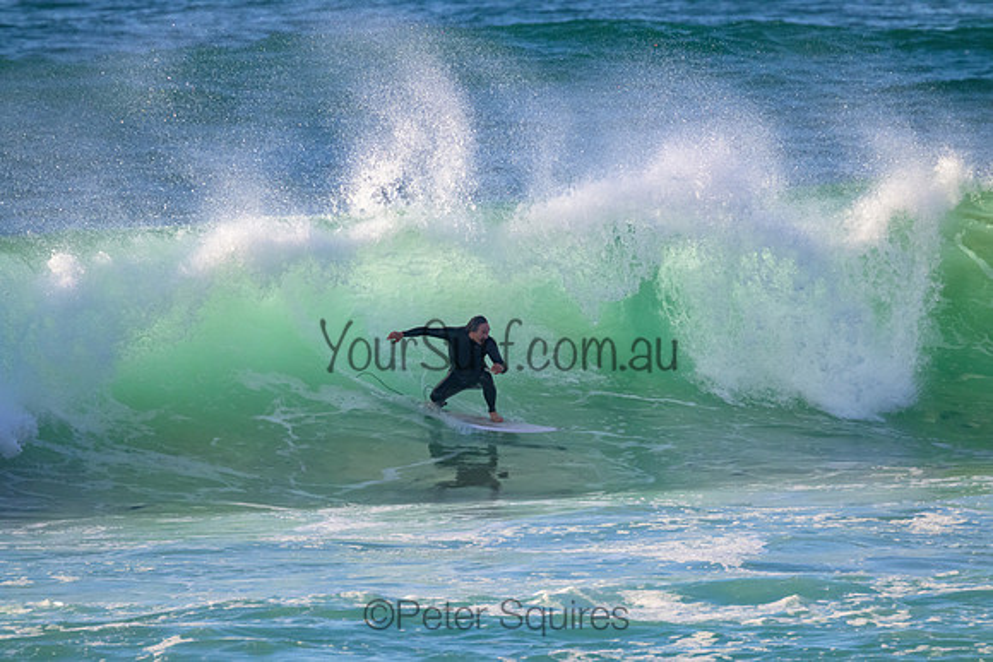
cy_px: 331
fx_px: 22071
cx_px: 496
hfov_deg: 2.6
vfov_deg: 1.7
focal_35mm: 800
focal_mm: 800
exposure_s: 1/1600
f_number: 11
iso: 2000
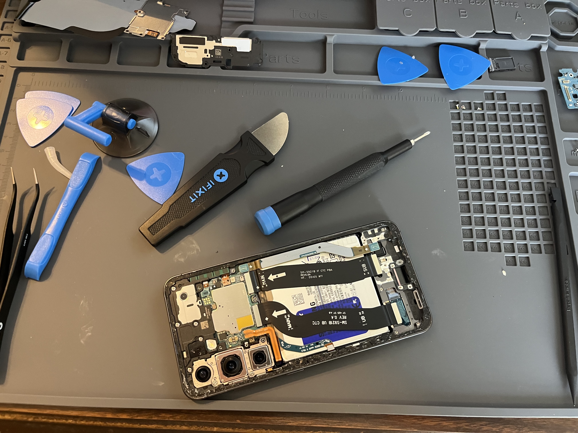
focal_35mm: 26
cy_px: 216
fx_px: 434
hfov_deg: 67.3
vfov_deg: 53.1
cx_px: 289
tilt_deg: -72.1
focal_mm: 5.1
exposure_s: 1/40
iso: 400
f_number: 1.6
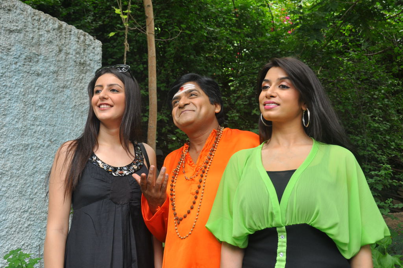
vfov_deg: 31.8
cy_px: 134
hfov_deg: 46.5
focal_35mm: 42
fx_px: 470
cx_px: 202
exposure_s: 1/125
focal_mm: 28
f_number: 6.3
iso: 250
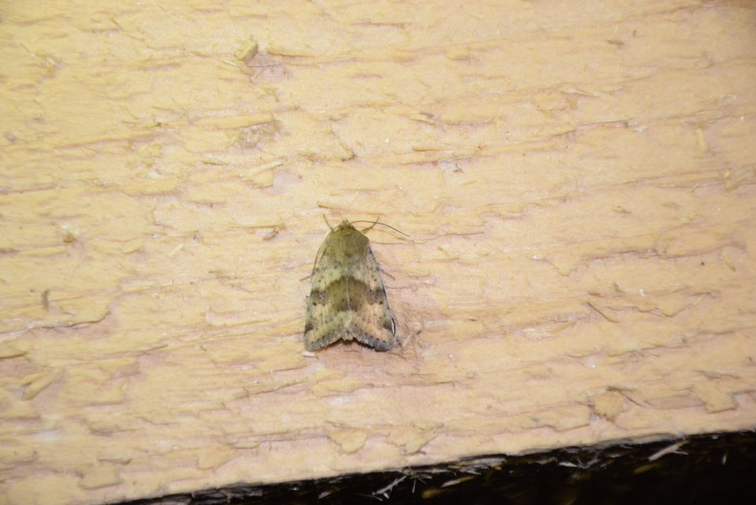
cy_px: 253
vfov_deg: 6.5
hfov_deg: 9.7
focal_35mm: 213
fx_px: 4473
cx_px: 375
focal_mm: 140
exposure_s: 1/60
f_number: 6.3
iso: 400
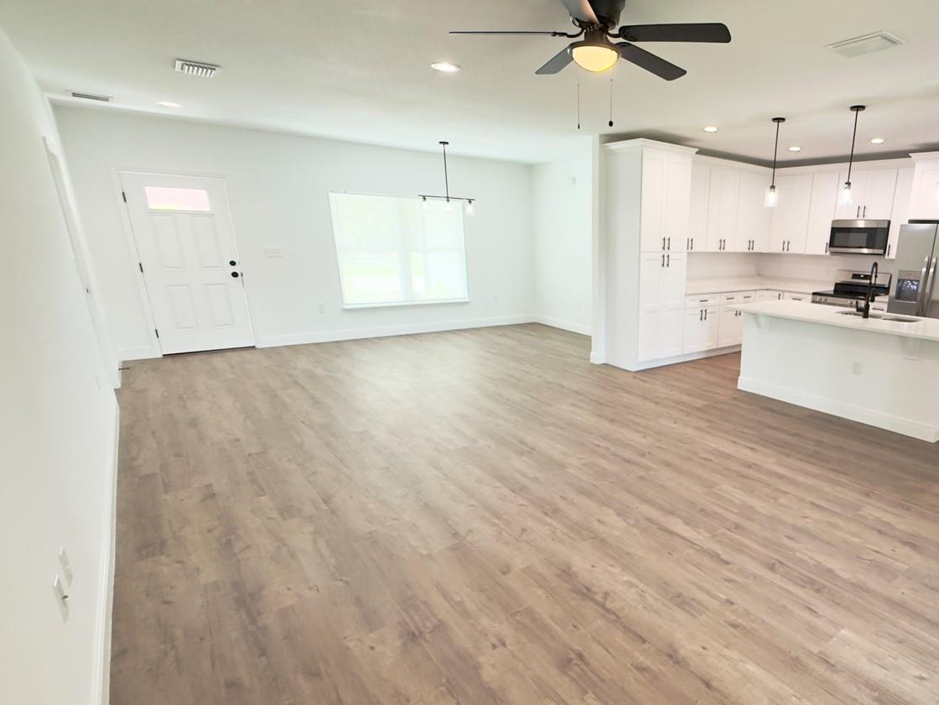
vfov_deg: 65.7
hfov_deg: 78.1
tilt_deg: -15.3
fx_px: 543
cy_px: 396
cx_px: 651
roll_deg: -1.5
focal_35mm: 20
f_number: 2.2
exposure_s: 1/120
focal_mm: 2.22
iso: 200
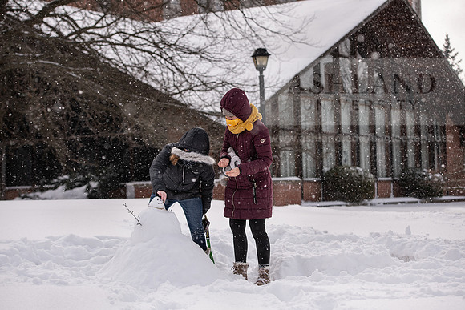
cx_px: 232
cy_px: 155
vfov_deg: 17.5
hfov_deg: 26.0
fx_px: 1008
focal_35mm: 78
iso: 160
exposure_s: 1/1000
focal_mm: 78
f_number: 4
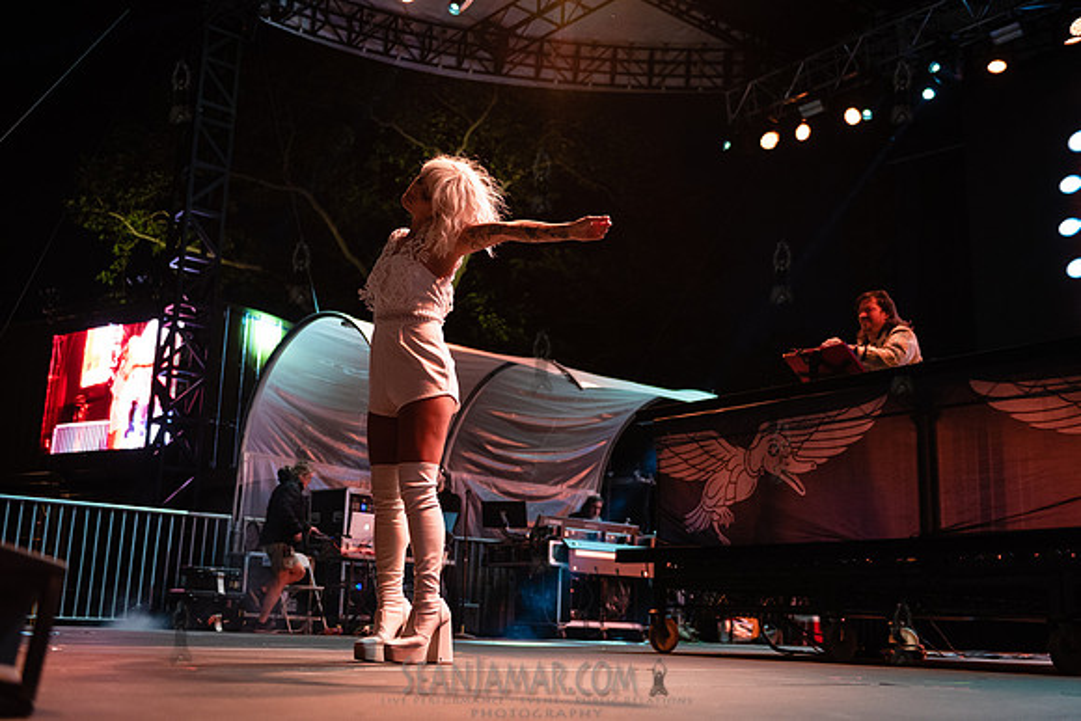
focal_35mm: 38
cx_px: 540
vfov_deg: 35.1
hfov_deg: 50.7
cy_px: 360
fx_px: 1141
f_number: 3.2
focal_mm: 38
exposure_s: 1/400
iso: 2000
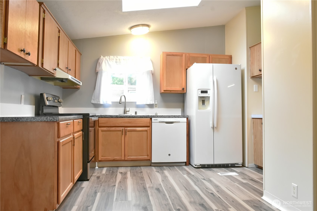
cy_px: 106
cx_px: 158
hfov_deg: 67.4
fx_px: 238
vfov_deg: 47.9
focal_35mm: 27
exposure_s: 1/30
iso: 3200
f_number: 9
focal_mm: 18
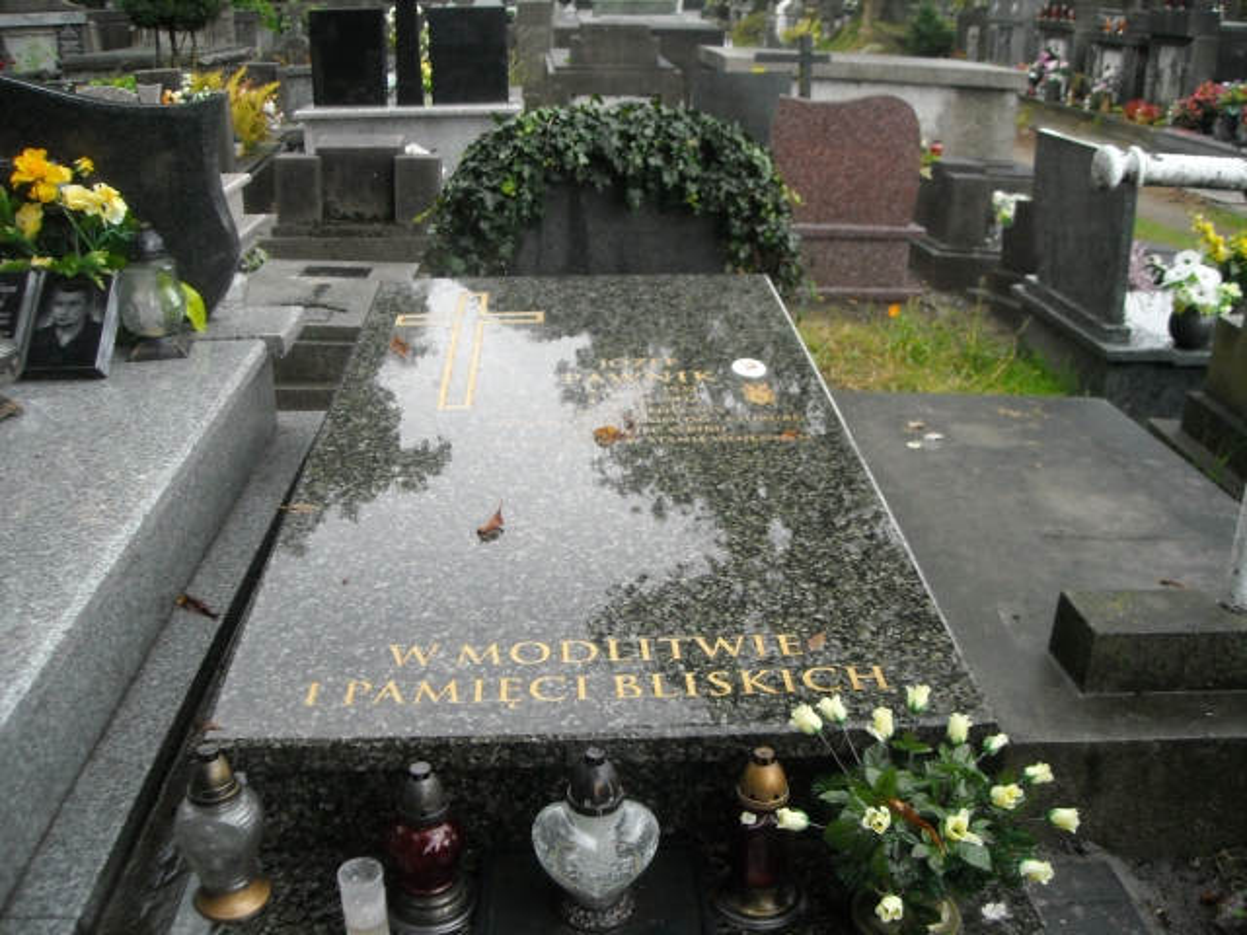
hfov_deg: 52.6
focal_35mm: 35
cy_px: 468
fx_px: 1261
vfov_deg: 40.7
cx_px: 624
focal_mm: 5.7
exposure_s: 1/60
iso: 295
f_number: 2.8
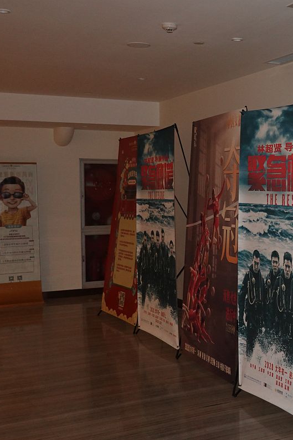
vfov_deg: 35.6
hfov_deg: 22.8
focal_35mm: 56
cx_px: 319
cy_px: 220
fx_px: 683
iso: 800
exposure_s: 1/40
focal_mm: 13.84
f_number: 3.5
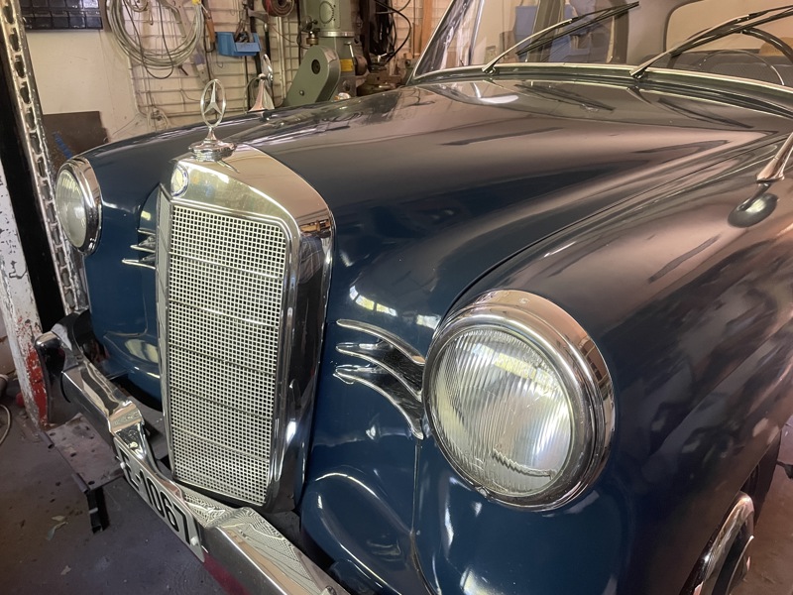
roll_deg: +0.5
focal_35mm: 26
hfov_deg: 67.3
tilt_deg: -22.4
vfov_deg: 53.1
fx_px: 596
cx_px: 396
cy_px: 298
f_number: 1.6
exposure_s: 1/46
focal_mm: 4.2
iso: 500
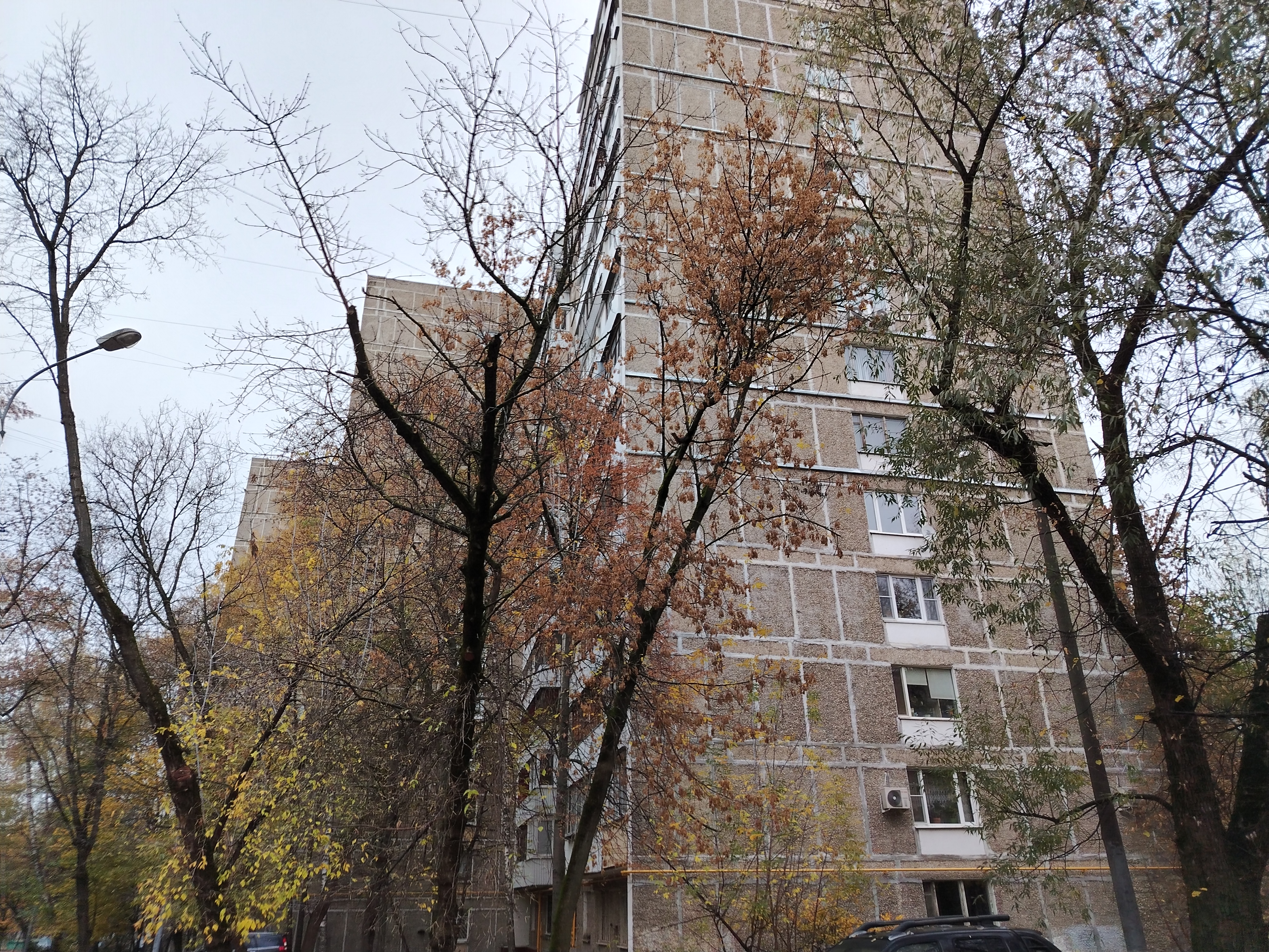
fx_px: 880
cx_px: 634
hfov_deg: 71.6
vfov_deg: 56.8
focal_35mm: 24
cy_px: 476
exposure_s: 1/144
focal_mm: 5.25
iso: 100
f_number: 1.75
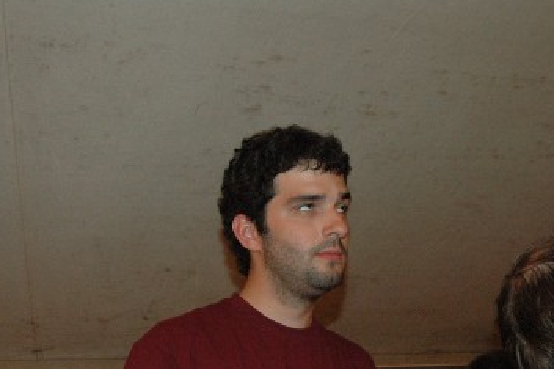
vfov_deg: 26.7
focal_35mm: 49
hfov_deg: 40.3
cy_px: 325
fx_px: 754
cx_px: 300
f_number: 4.5
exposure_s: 1/60
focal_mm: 18
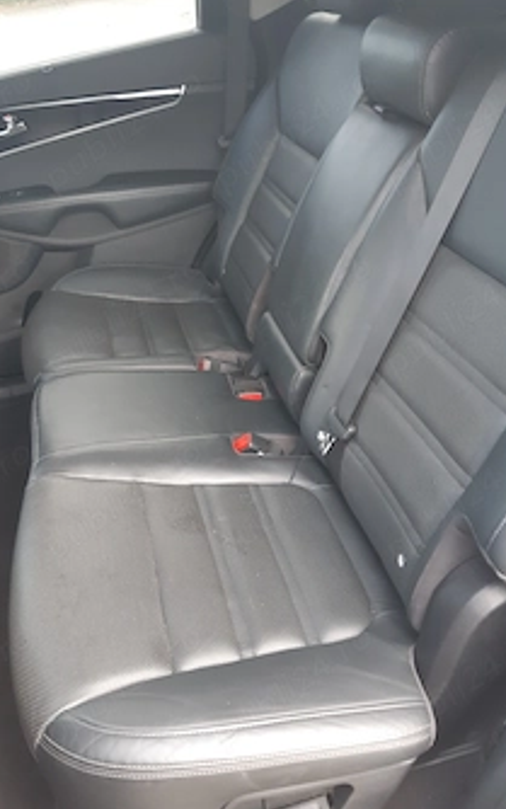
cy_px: 356
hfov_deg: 38.2
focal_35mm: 33
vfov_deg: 58.0
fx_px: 727
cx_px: 208
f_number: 1.7
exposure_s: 1/60
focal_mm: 3.92
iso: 160
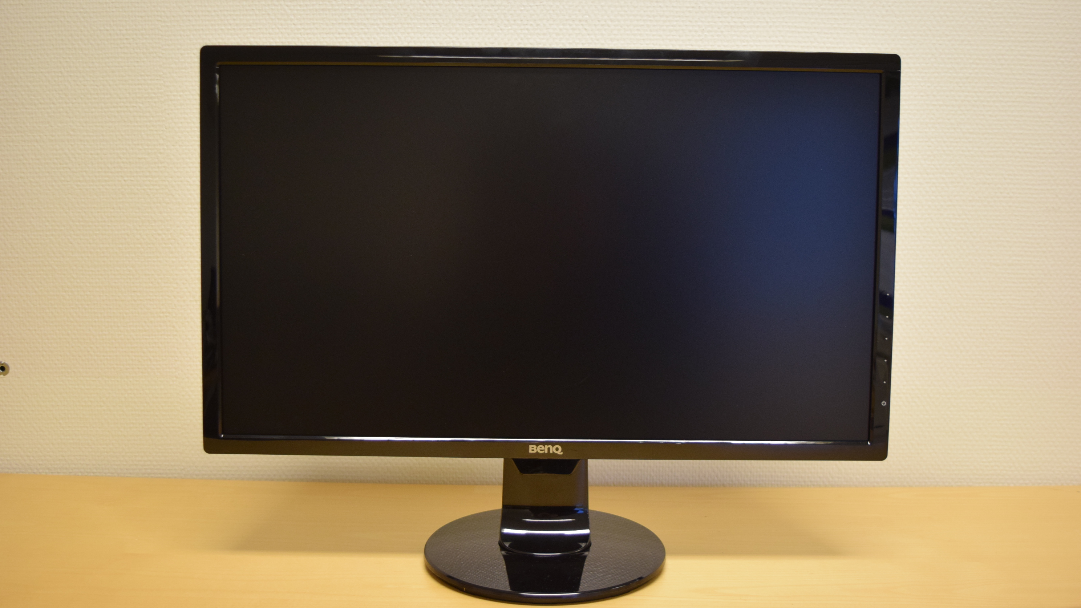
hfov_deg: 51.0
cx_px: 538
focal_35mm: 40
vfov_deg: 30.0
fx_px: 1133
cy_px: 312
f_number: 4
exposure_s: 1/60
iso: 1000
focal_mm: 25
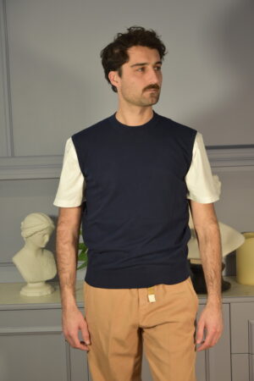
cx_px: 127
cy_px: 190
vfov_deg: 23.4
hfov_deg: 15.7
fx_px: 921
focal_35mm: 87
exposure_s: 1/30
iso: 560
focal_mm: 58
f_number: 5
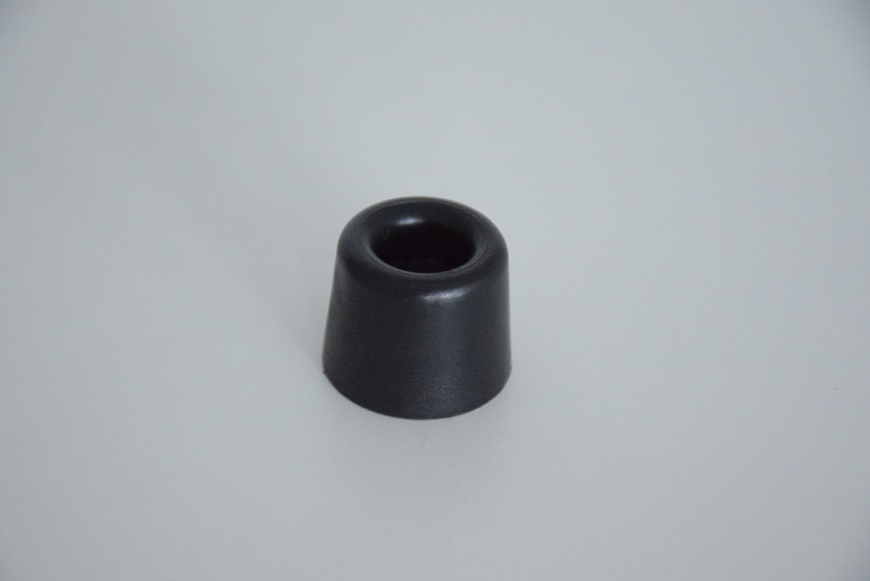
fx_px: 2902
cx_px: 435
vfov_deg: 11.4
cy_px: 290
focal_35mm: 120
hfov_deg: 17.1
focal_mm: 80
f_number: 5.3
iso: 6400
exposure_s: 1/320
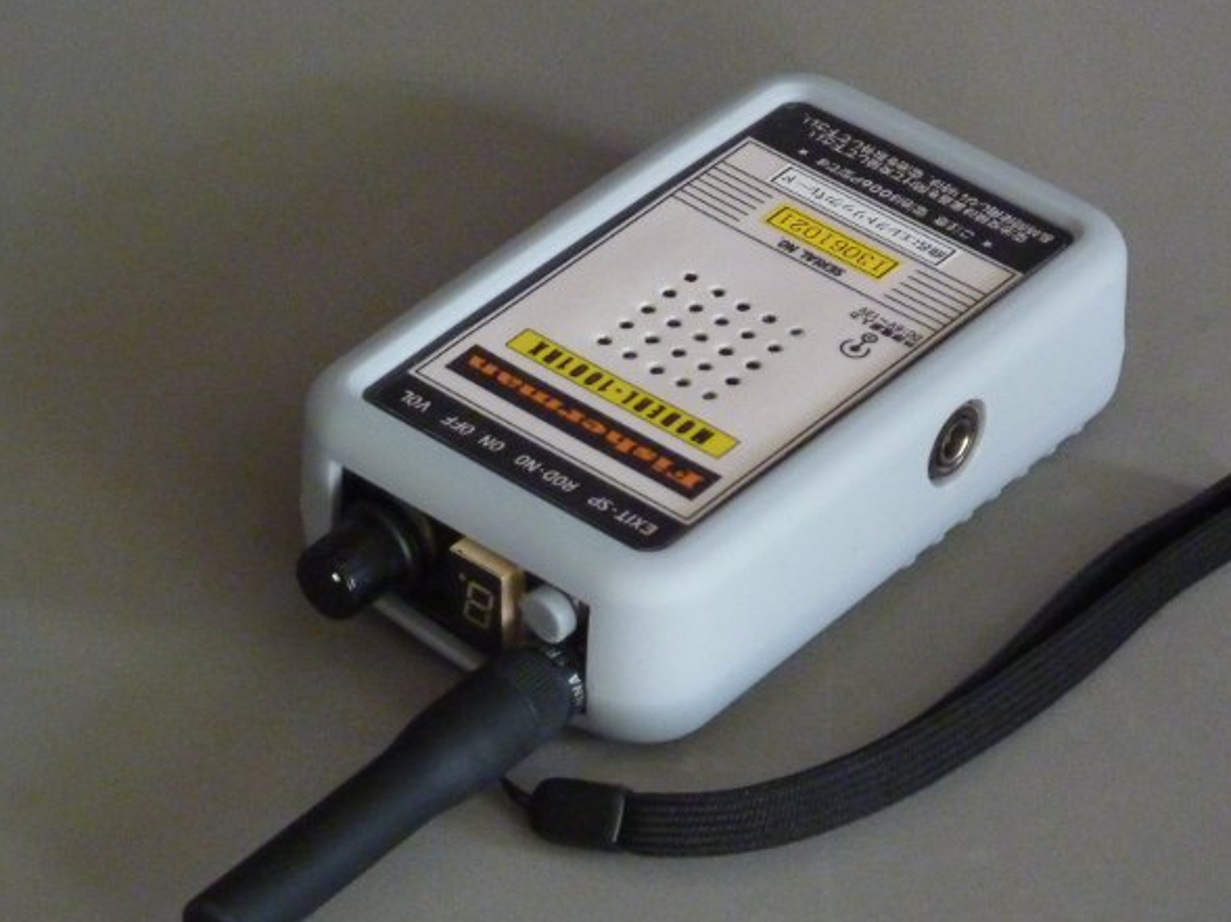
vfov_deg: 10.2
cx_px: 695
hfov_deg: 13.6
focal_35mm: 145
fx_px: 5153
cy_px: 514
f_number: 4.4
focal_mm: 21
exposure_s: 1/10
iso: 800
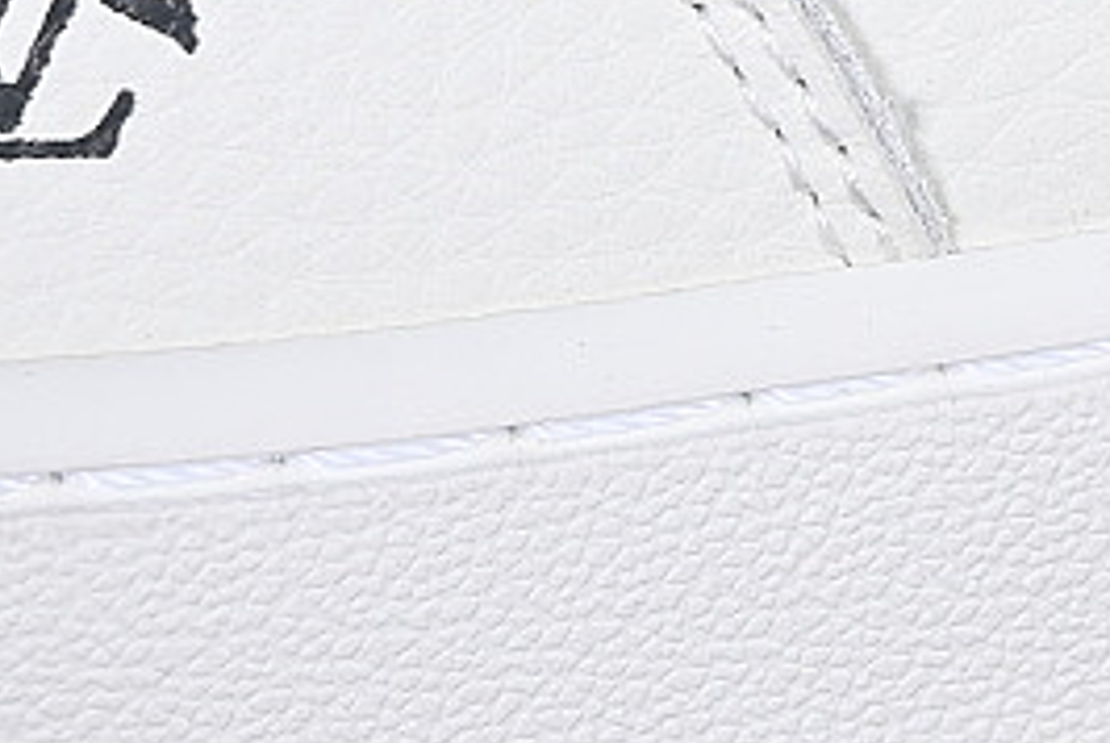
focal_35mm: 304
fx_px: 9383
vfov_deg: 4.5
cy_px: -463
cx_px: 1778
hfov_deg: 6.7
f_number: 7.1
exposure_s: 1/80
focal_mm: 50
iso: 160
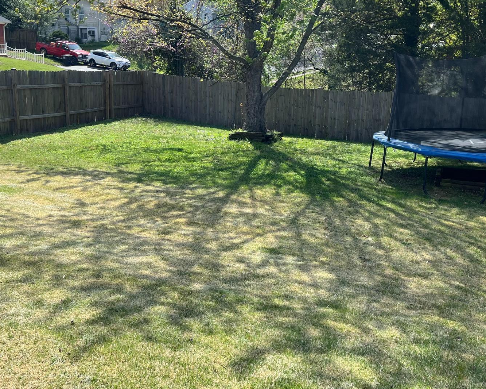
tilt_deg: -10.8
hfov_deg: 46.8
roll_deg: -0.8
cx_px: 250
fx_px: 561
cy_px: 142
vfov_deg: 37.9
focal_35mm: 39
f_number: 1.5
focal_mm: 5.7
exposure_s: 1/1669
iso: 50
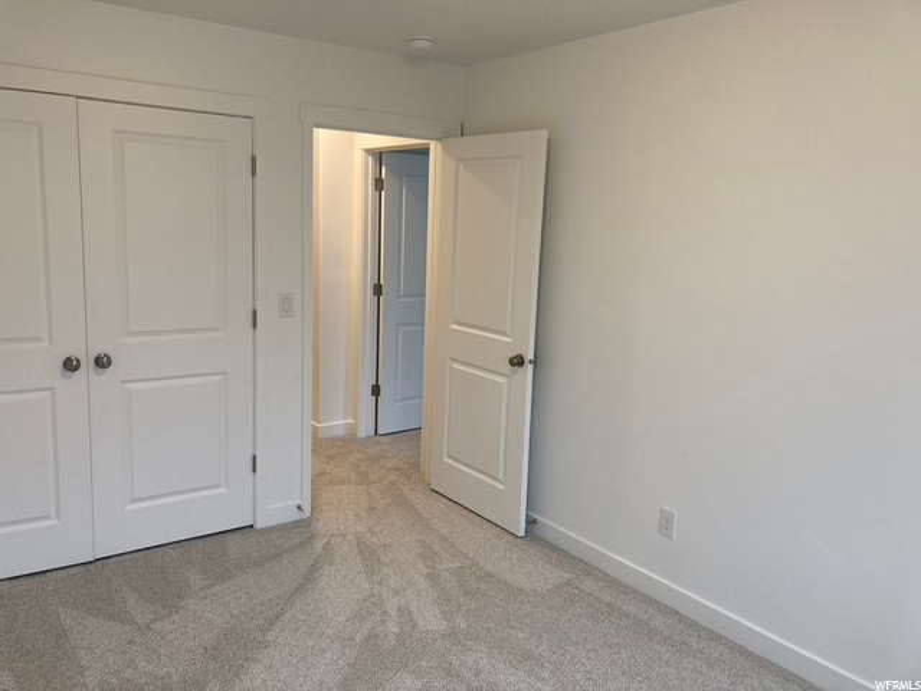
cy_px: 346
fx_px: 745
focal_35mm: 28
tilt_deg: -9.2
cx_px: 460
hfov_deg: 63.4
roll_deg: -2.2
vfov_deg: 49.7
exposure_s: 1/60
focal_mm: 3.99
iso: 50
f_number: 1.8
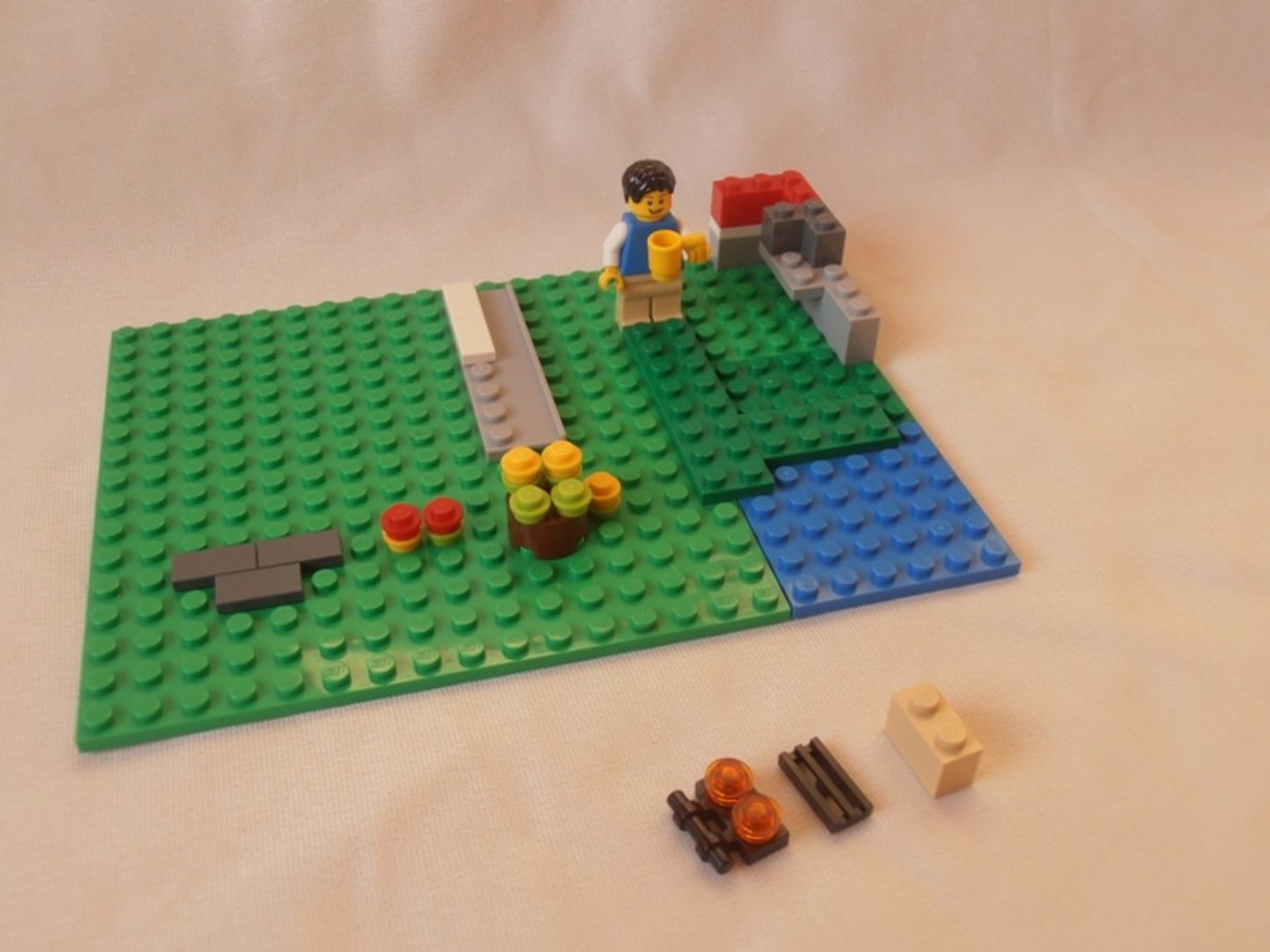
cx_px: 635
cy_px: 476
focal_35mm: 37
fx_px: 1357
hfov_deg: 50.1
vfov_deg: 38.7
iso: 100
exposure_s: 1/40
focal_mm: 6.61
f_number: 3.9
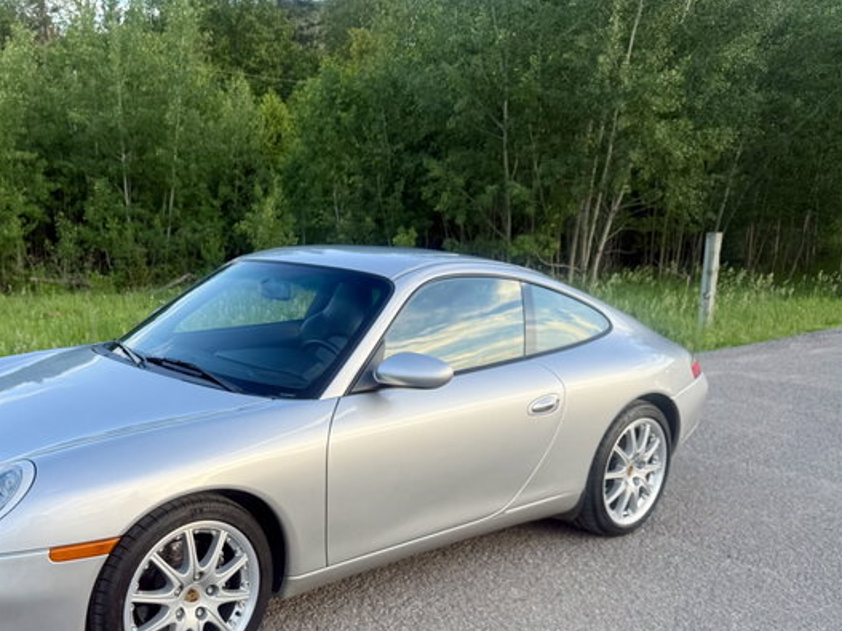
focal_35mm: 35
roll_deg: -0.7
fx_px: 851
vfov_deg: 40.0
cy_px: 436
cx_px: 244
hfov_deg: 51.1
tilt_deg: -15.1
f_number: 1.78
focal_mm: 6.76
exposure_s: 1/246
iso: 64
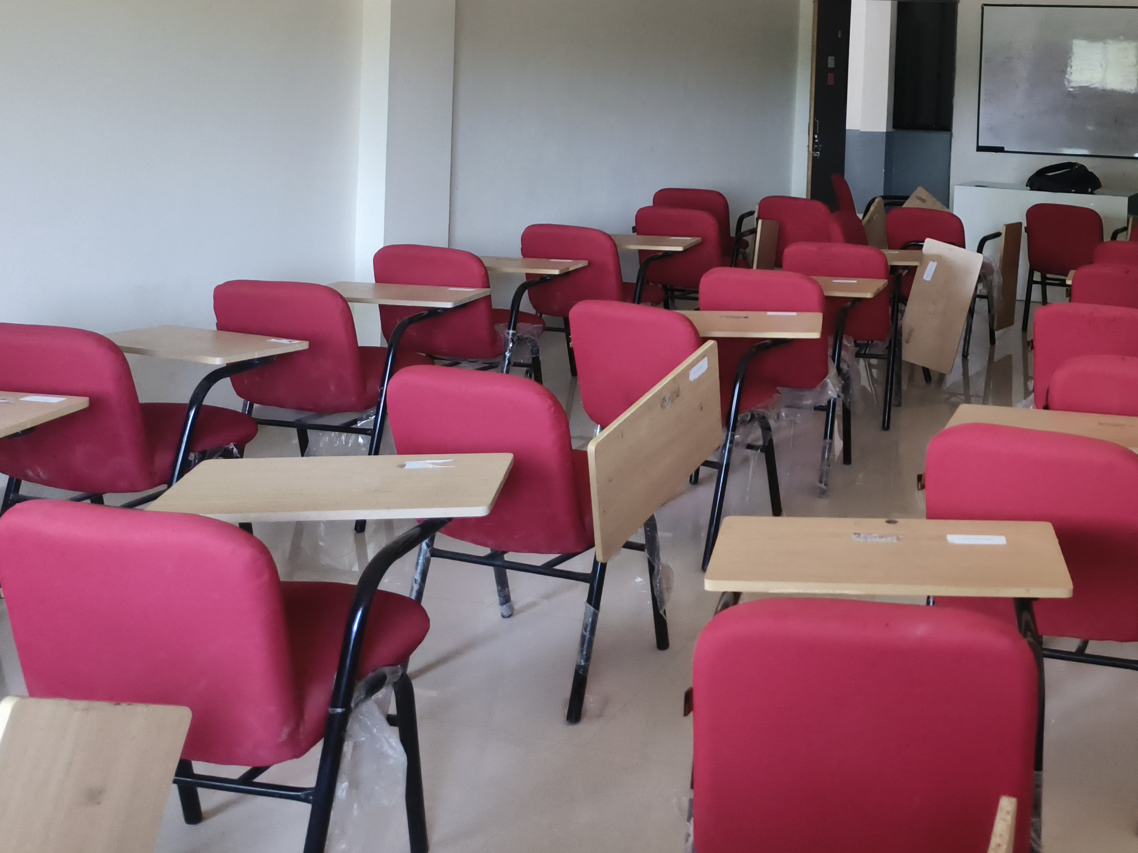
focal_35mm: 40
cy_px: 119
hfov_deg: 45.2
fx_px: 1315
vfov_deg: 34.4
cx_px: 857
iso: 1466
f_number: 1.75
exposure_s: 1/33.3
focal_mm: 5.5
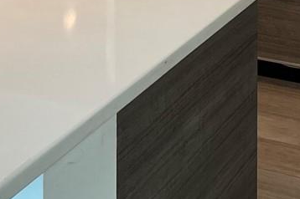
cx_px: 107
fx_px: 1007
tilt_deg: -5.5
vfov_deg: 10.3
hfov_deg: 16.9
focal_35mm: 121
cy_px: -219
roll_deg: +0.4
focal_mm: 4.2
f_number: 1.6
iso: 100
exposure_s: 1/120
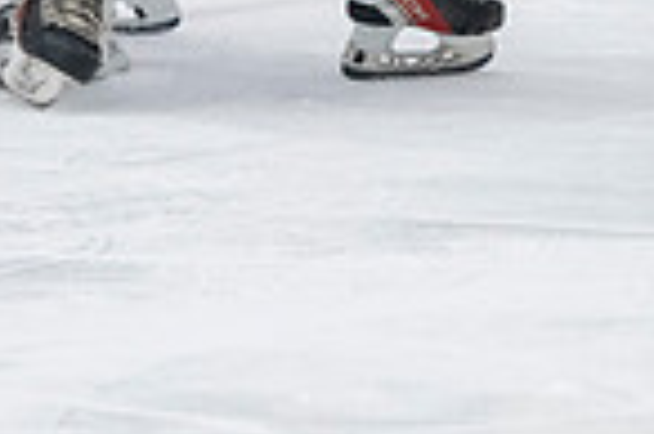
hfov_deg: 2.8
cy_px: -283
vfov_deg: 1.9
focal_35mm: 735
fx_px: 13337
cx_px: 267
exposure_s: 1/640
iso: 2000
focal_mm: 135
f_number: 3.2
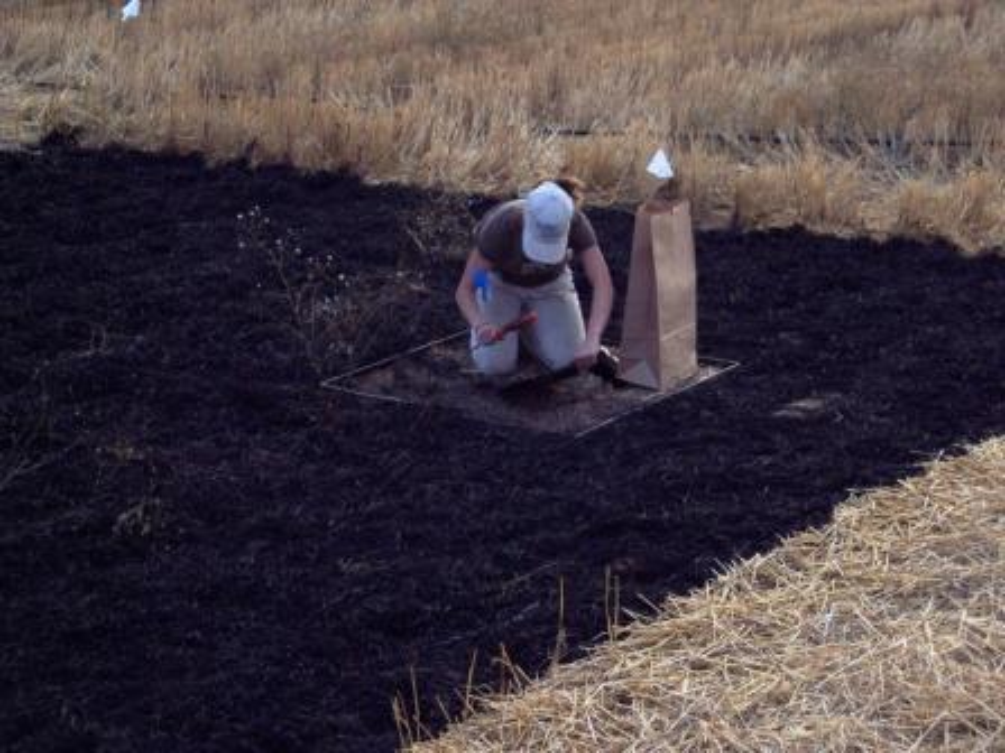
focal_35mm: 91
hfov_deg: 21.5
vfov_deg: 16.2
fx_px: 2642
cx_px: 502
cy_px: 376
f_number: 4.1
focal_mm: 18.7
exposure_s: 1/90
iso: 140
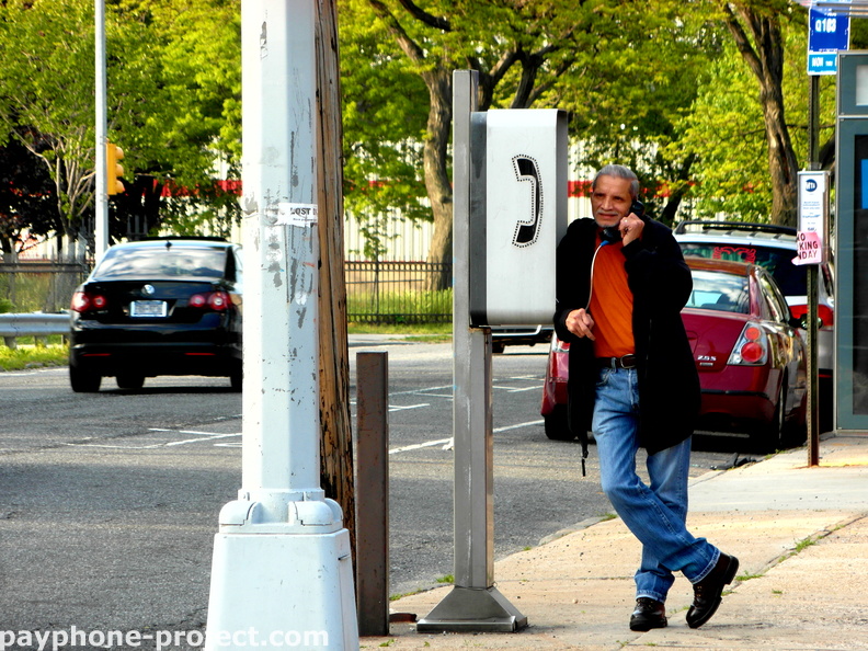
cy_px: 326
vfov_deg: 5.7
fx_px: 6570
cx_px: 434
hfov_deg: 7.6
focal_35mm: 262
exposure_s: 1/90
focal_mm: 46.7
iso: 100
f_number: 5.1
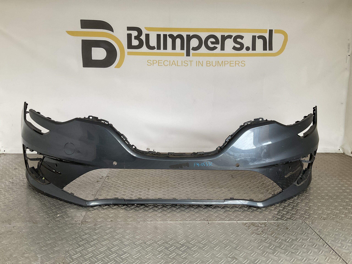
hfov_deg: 61.7
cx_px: 176
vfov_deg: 48.2
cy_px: 132
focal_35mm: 29
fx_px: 295
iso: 50
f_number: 1.8
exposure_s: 1/120
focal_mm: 3
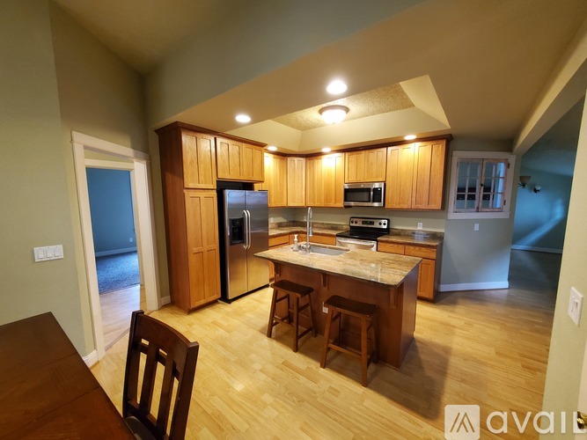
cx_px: 294
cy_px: 220
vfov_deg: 89.9
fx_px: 220
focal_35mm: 13
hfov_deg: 106.2
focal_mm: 1.8
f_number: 2.2
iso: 800
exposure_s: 1/29
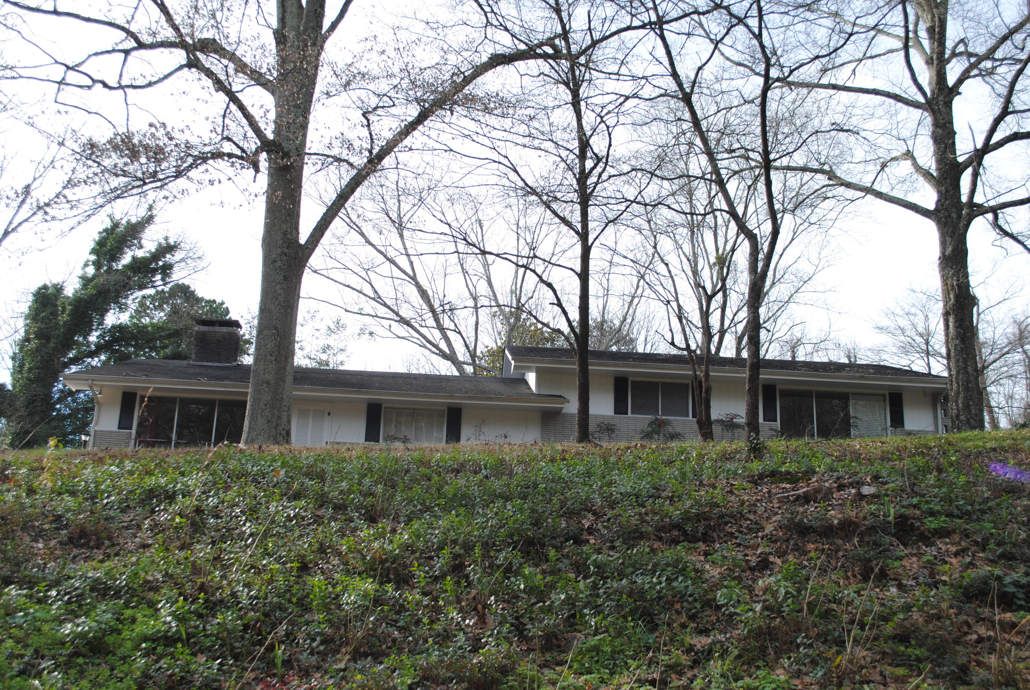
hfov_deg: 49.5
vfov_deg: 34.3
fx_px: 1117
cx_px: 515
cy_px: 345
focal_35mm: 39
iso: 100
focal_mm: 26
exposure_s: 1/160
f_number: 6.3
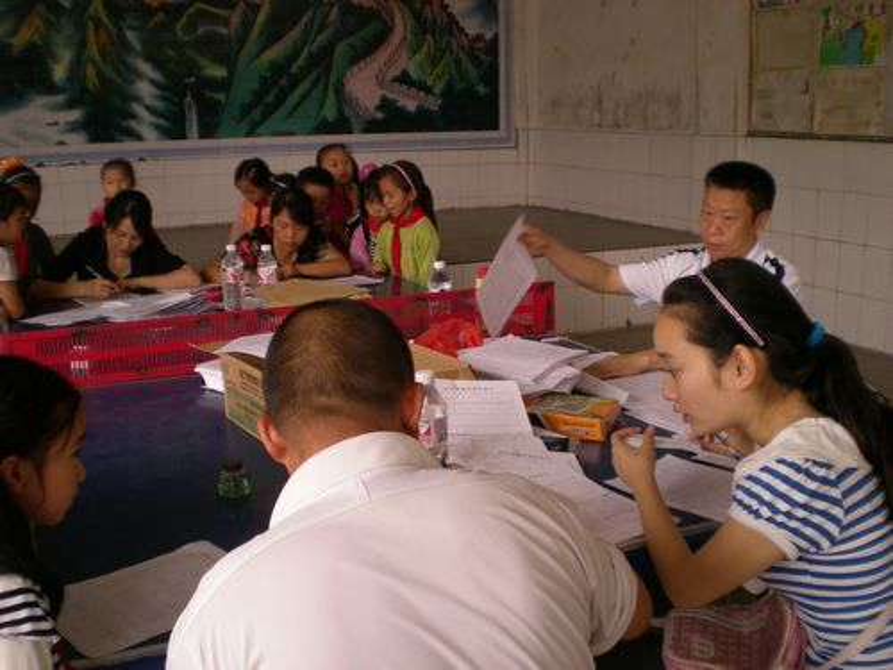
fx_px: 980
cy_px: 335
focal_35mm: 38
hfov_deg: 49.0
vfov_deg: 37.7
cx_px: 446
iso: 125
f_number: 3.1
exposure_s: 1/59.8
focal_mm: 6.3
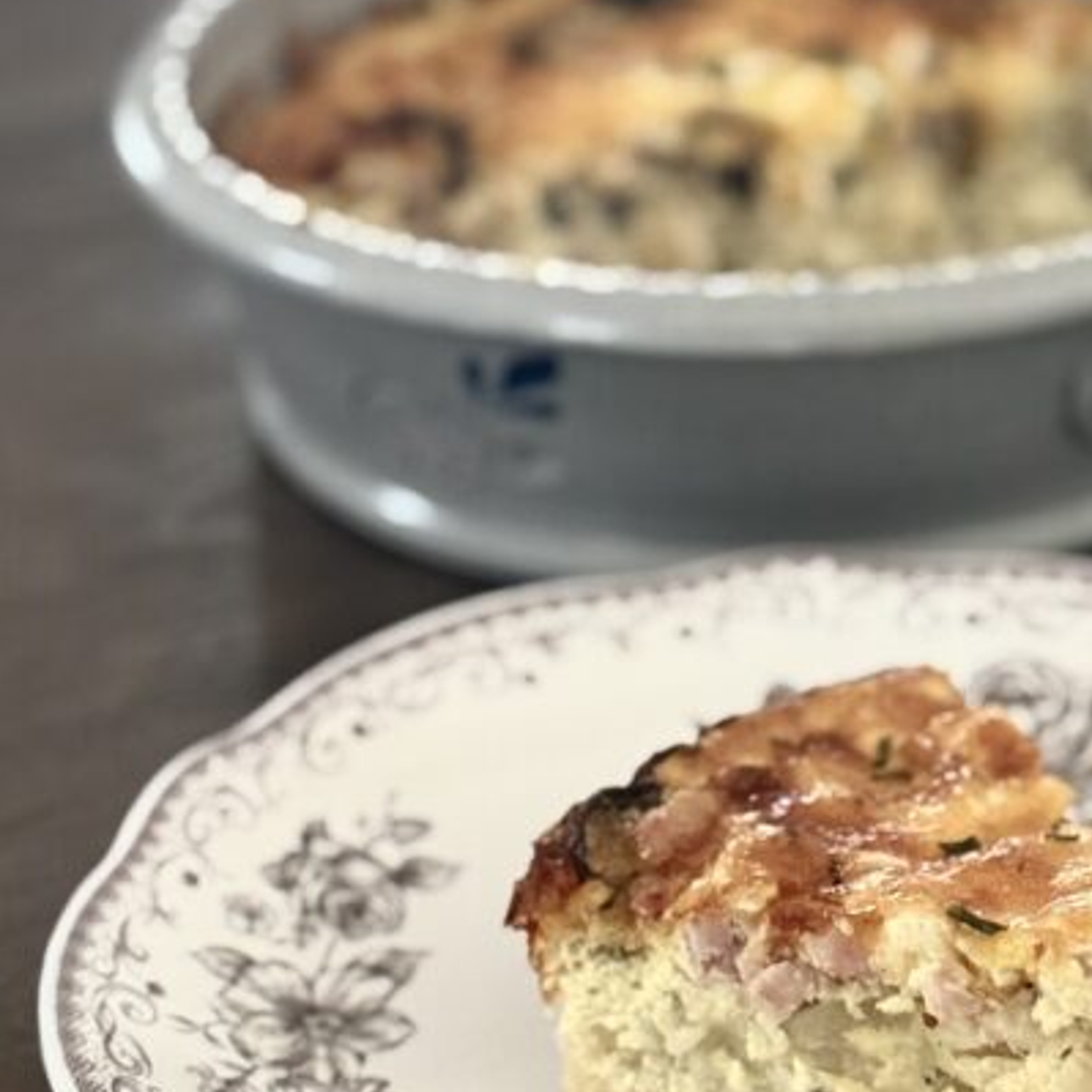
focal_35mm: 109
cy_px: 619
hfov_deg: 15.9
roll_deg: -0.2
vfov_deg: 16.0
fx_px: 3890
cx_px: 876
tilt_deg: -28.3
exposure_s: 1/40
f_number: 1.78
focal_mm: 6.76
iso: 500
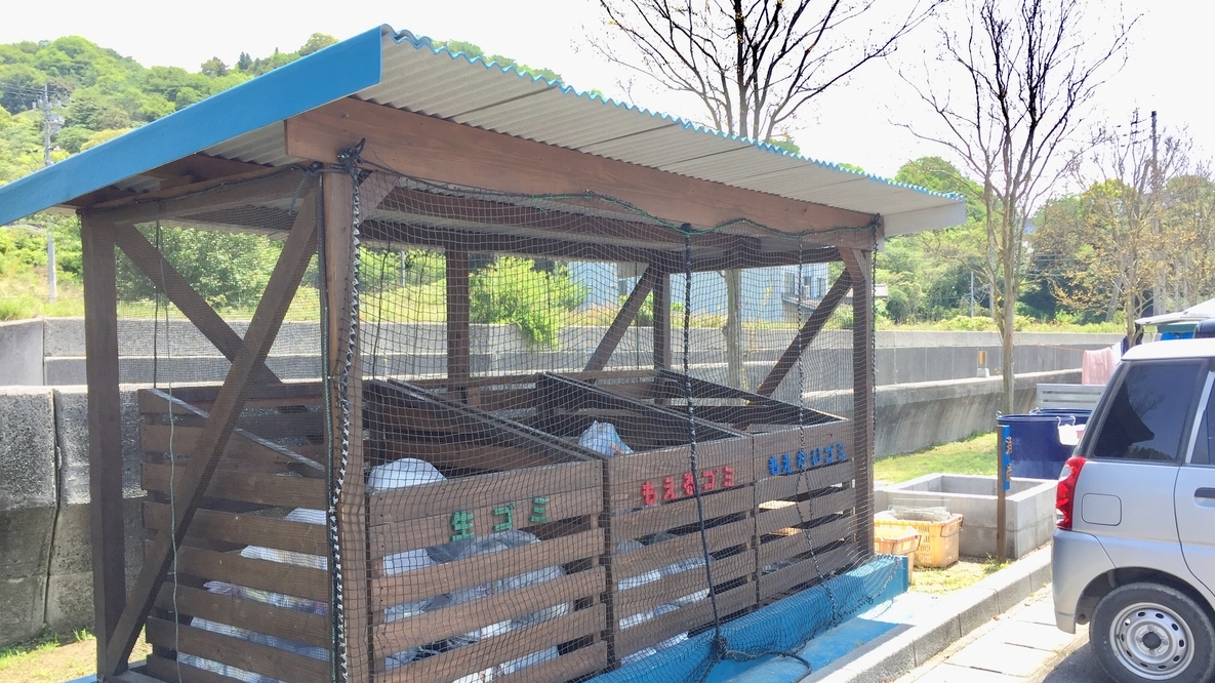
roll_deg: +0.6
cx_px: 611
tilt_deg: -2.6
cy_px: 396
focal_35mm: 32
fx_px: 1031
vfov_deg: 36.6
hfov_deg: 61.0
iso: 32
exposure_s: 1/363
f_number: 2.2
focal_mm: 4.15
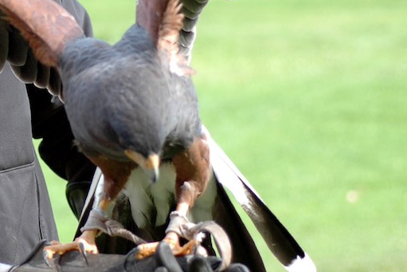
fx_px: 2386
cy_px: 87
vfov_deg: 6.5
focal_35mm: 211
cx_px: -54
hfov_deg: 9.6
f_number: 2.8
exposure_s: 1/1000
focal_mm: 60
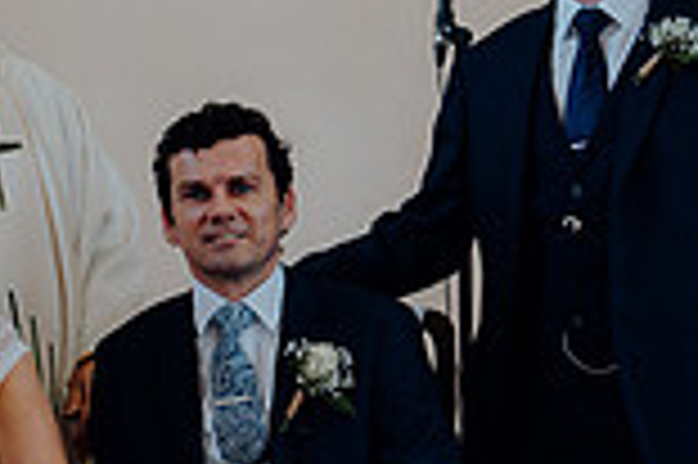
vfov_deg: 13.0
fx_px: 2034
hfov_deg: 18.7
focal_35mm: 105
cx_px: -63
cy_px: 286
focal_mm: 28
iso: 400
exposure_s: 1/200
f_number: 2.8
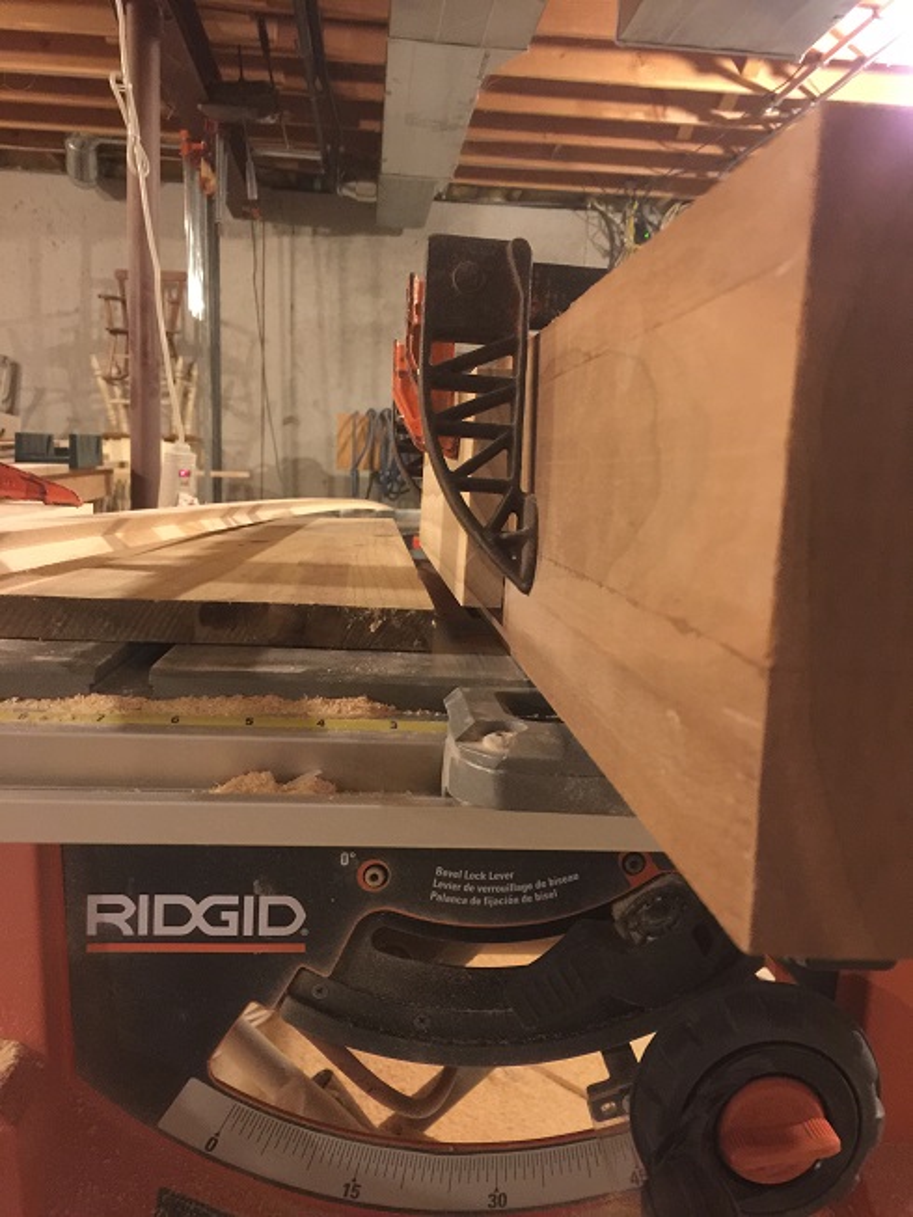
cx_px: 456
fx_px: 1020
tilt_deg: -7.0
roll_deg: -0.8
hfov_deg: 48.2
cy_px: 608
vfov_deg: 61.7
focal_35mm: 29
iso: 125
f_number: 2.2
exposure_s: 1/4
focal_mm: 4.15
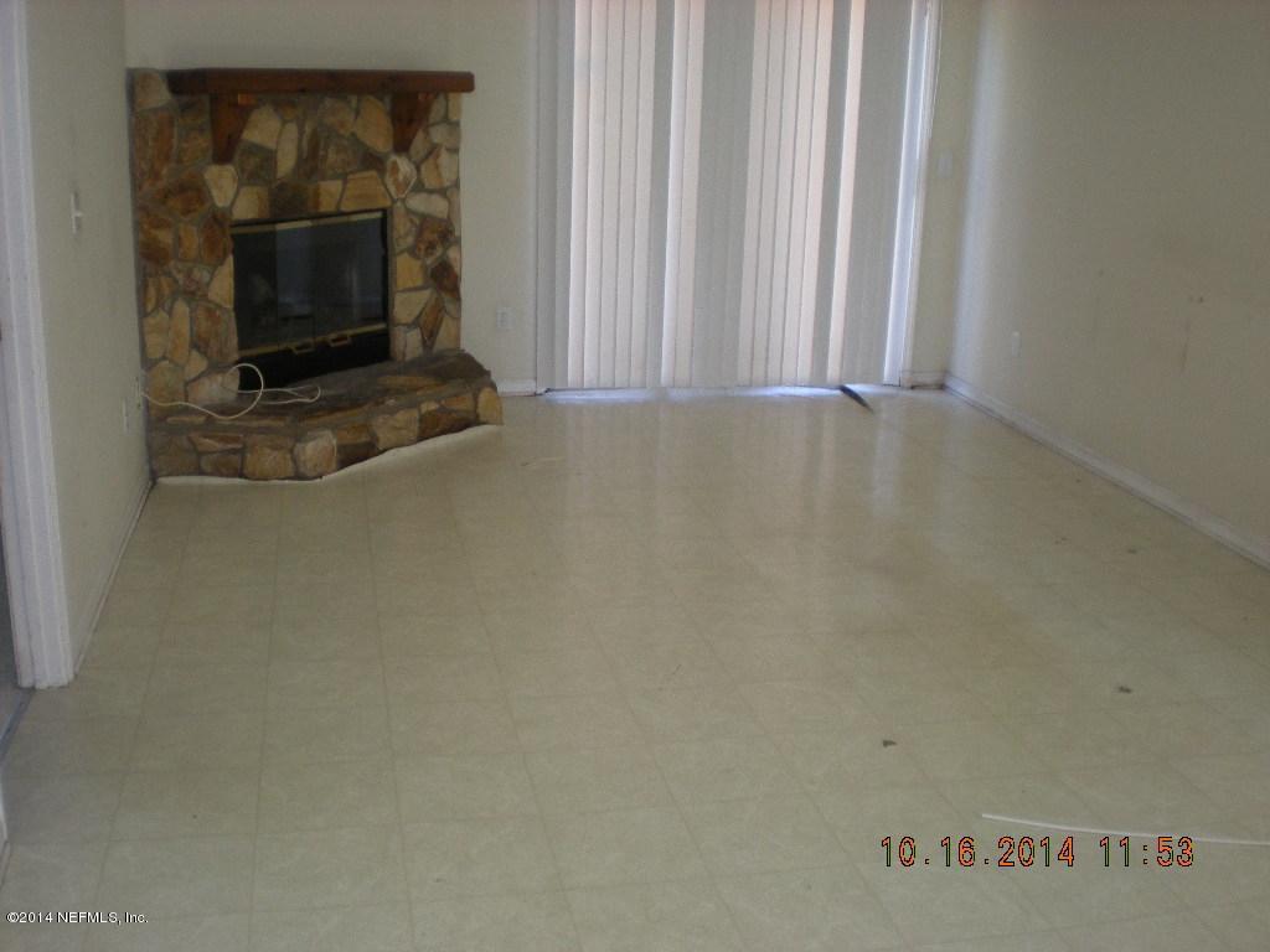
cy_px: 476
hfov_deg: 49.0
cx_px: 635
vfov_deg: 37.7
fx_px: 1394
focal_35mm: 38
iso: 140
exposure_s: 1/51.2
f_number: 3.1
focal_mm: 6.3
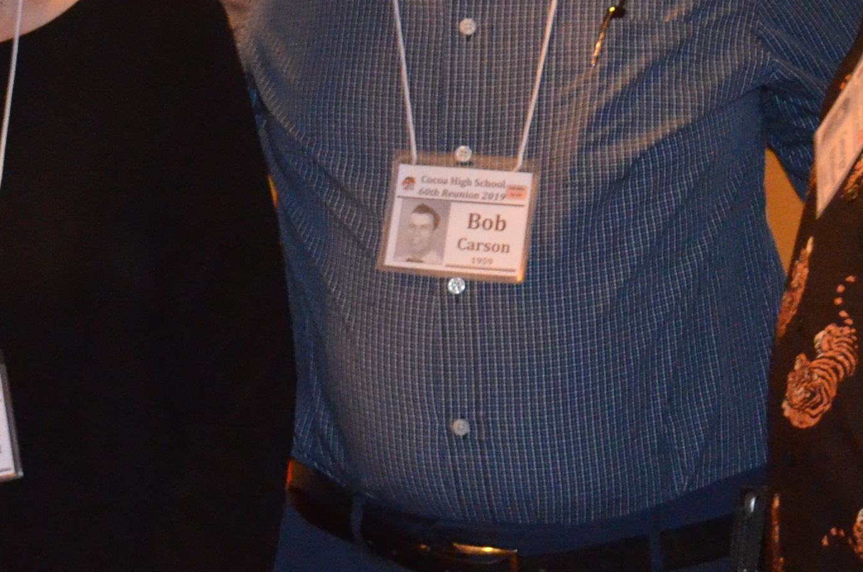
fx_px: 3110
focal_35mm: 130
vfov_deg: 10.2
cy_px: -207
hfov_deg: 15.7
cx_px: 149
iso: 3200
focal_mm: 24
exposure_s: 1/60
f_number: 4
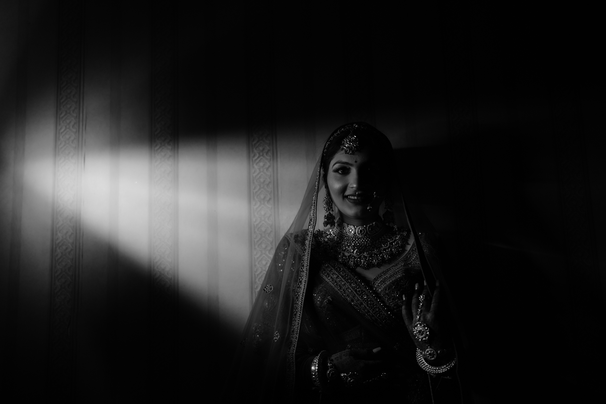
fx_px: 589
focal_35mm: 35
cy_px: 202
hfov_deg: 54.4
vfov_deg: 37.9
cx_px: 303
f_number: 1.4
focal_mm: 35
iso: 400
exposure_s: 1/200
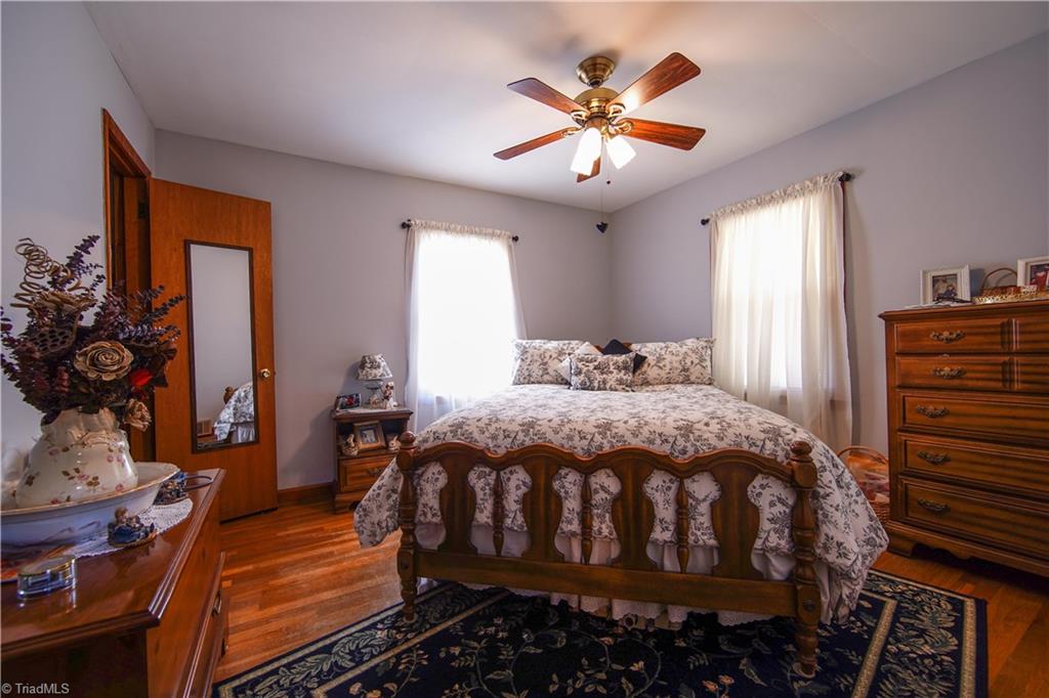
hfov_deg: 104.3
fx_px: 408
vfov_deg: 81.2
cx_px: 524
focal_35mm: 14
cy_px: 349
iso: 200
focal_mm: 14
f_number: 6.3
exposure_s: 1/5
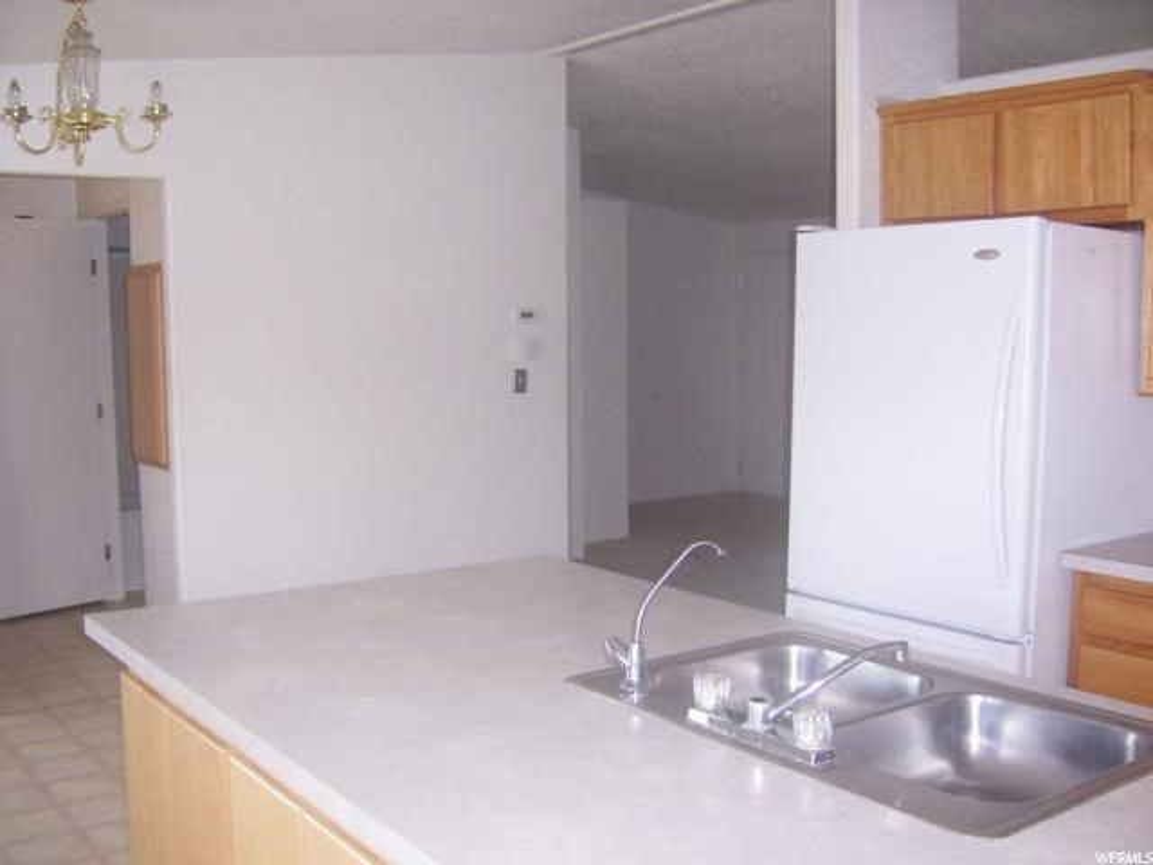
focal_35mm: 36
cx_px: 576
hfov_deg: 51.4
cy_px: 432
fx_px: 1199
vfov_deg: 39.7
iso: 125
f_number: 2.8
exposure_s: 1/60
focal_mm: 6.2
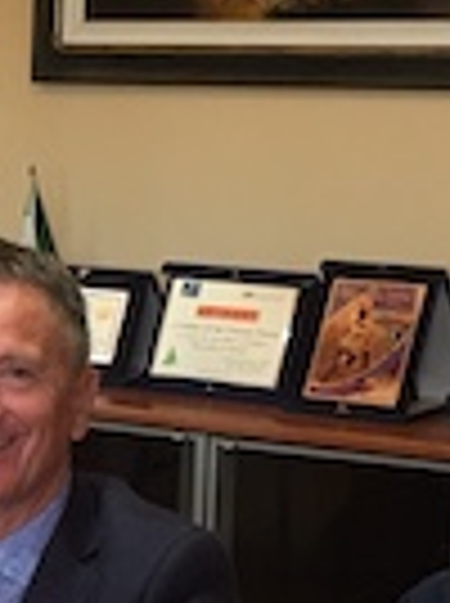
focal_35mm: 141
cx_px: -342
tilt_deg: -12.3
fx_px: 2452
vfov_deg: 13.9
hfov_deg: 10.0
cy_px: 558
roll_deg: +0.7
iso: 32
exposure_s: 1/17
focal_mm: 4.15
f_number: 2.2
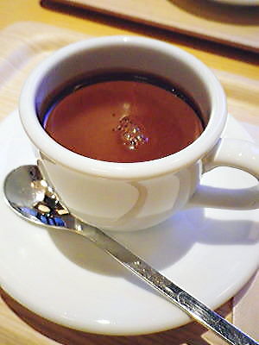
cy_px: 172
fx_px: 349
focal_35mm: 35
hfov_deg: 40.7
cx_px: 130
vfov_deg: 52.6
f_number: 3.9
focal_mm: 6.36
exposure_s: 1/50
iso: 500
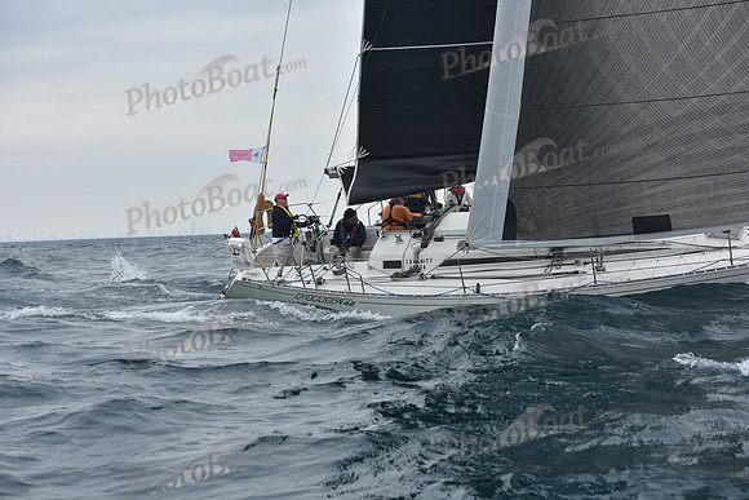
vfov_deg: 19.5
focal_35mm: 70
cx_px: 374
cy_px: 250
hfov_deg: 28.8
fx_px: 1457
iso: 250
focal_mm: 70
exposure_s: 1/800
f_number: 6.3
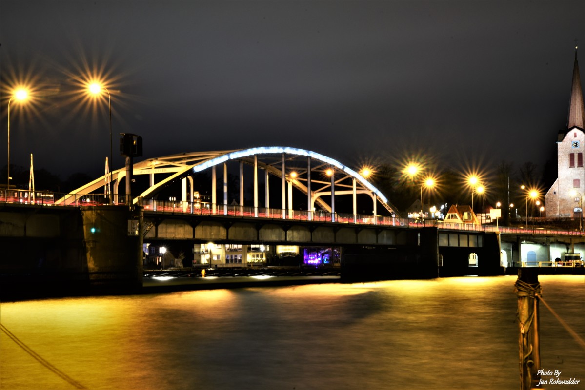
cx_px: 292
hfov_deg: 32.4
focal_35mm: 62
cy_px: 195
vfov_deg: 21.9
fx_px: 1008
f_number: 22
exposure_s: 30
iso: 800
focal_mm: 62
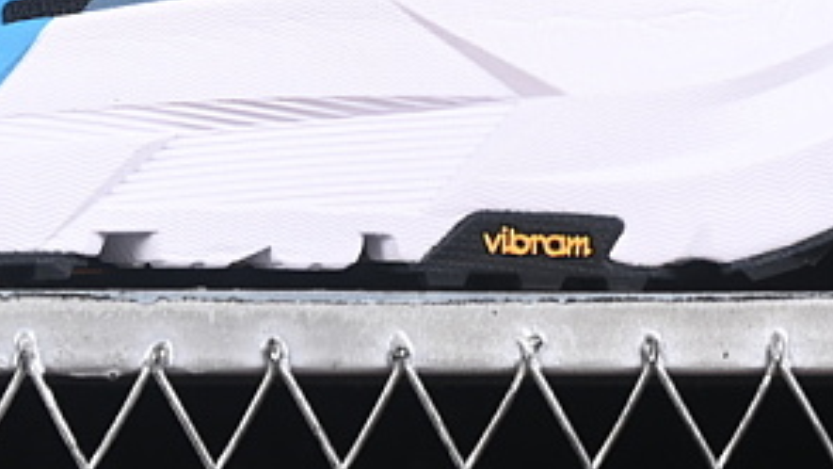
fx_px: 4705
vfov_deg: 5.7
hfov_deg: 10.1
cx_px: 167
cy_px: -177
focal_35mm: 213
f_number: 6.3
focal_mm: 50
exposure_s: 1/60
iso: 160
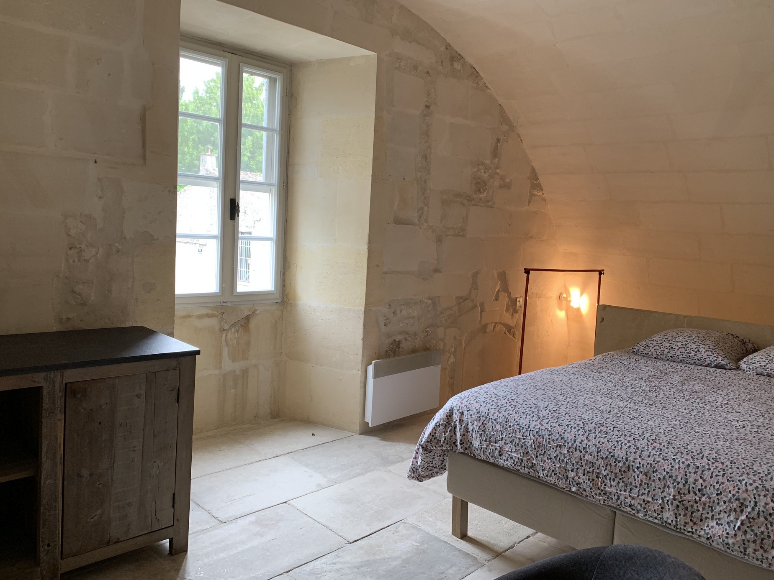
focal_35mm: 27
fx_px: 604
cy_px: 287
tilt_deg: -5.8
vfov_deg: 51.4
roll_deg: -3.1
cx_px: 390
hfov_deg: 65.3
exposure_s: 1/50
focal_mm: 4.25
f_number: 1.8
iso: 125
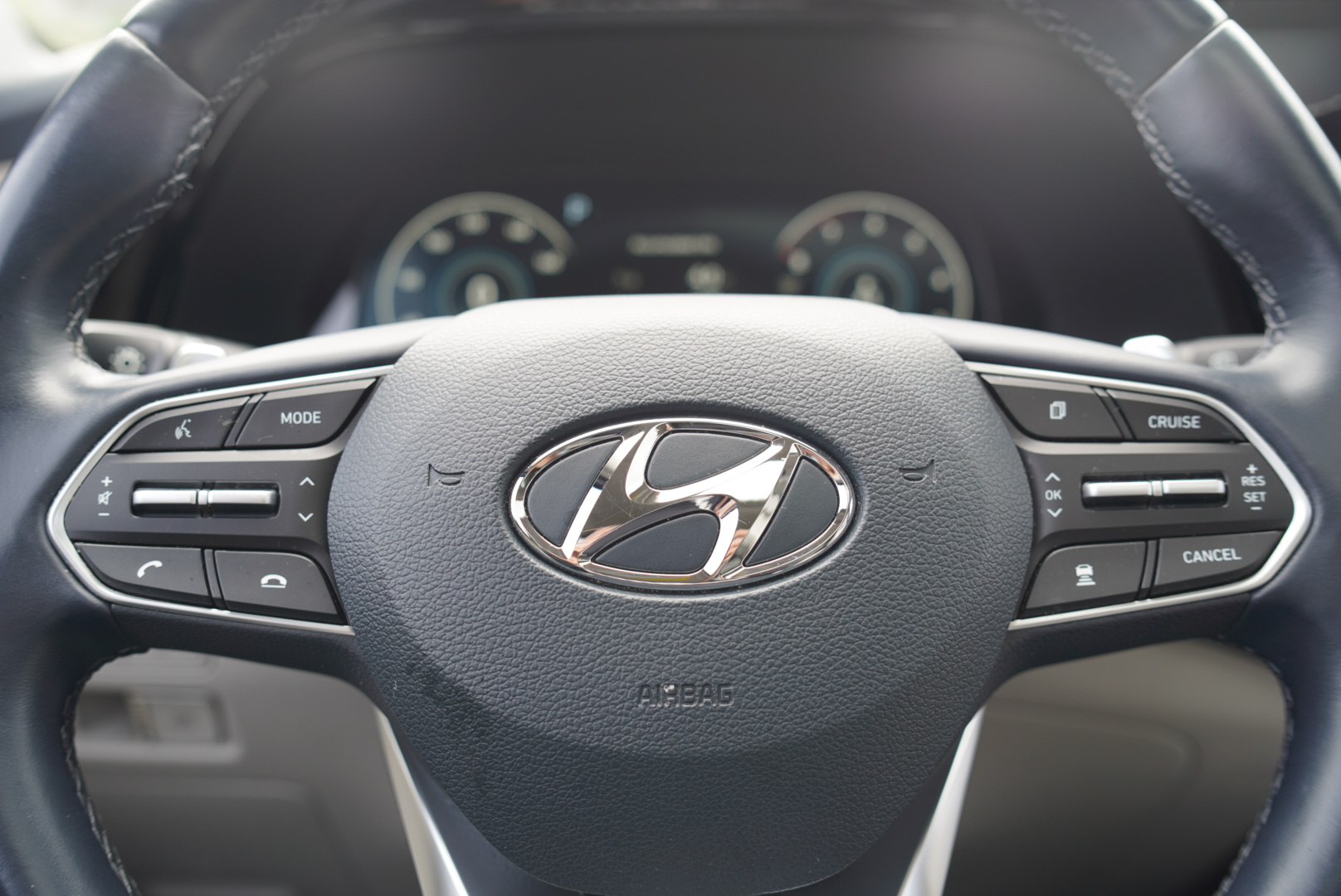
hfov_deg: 54.4
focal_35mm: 35
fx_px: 1305
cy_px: 448
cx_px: 670
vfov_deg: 37.9
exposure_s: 1/60
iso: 160
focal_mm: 35
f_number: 4
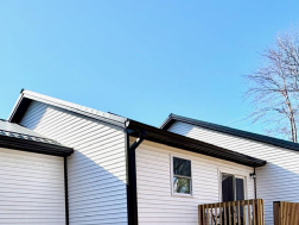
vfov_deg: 34.7
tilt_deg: +0.4
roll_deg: +2.3
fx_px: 320
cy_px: 231
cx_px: 123
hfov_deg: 49.9
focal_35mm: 37
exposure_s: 1/770
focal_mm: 2.22
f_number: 2.2
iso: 32
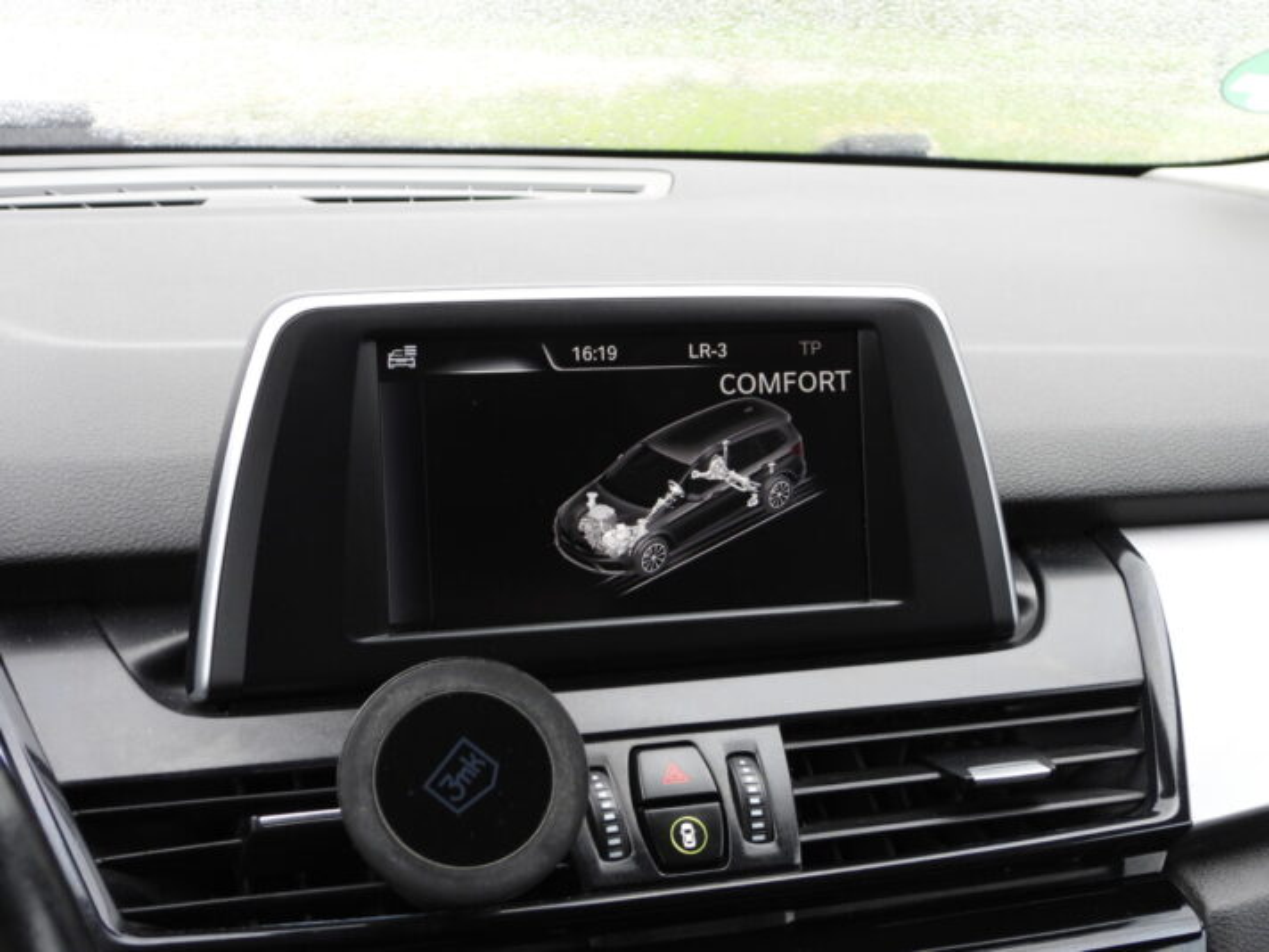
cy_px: 476
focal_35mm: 50
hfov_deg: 38.2
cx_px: 634
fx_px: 1833
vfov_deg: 29.1
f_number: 3.2
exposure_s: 1/30
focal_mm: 9
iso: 100
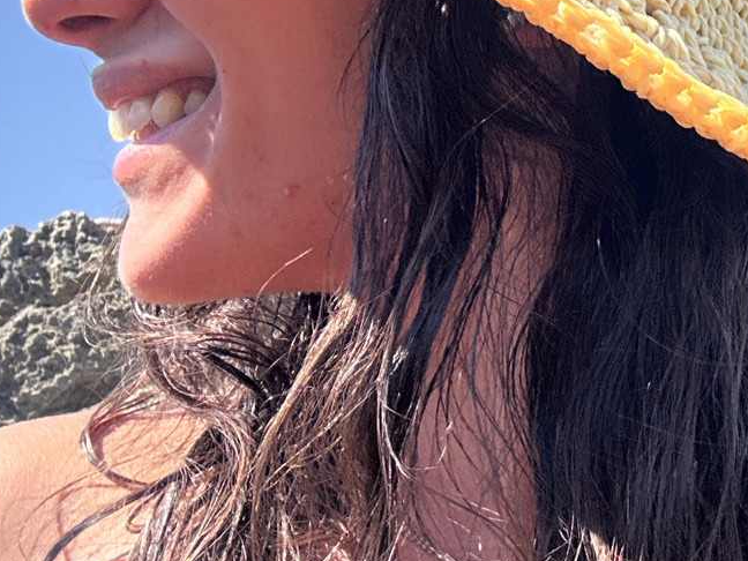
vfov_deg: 20.7
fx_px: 1534
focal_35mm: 71
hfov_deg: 24.1
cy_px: 239
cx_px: 971
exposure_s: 1/675
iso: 25
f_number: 1.9
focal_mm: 2.69
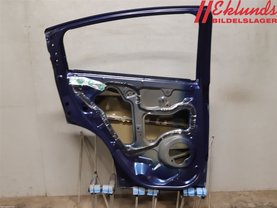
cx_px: 138
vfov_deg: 53.1
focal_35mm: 26
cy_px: 104
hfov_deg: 67.3
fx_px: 208
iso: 200
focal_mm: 3.93
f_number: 1.7
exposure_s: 1/50
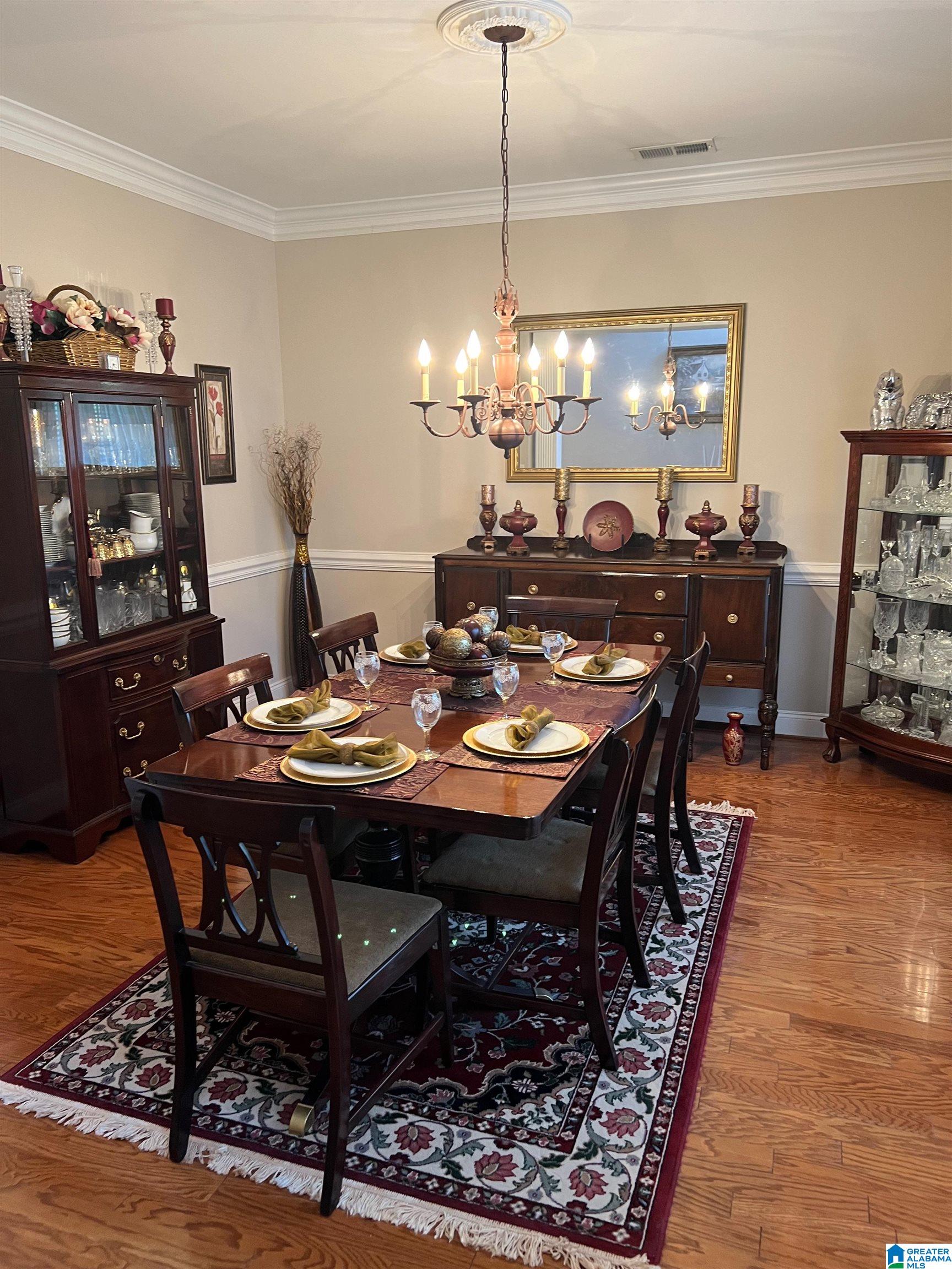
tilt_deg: -12.5
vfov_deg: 67.3
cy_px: 634
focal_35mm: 26
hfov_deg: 53.1
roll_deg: +1.1
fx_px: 953
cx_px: 476
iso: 160
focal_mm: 5.7
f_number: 1.5
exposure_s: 1/60
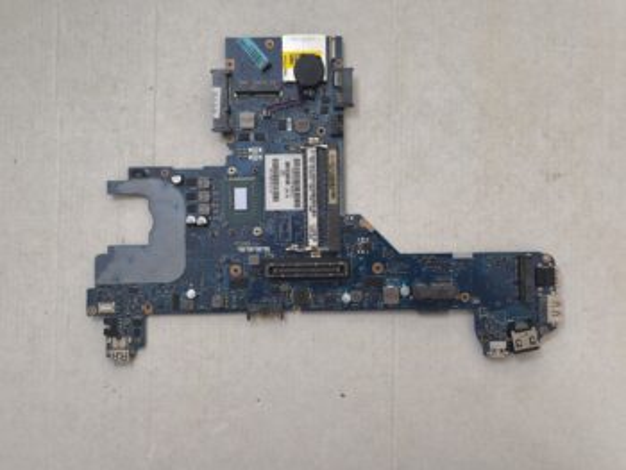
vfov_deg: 40.7
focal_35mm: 35
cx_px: 313
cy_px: 235
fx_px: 633
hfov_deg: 52.6
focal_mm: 6.57
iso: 500
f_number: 1.6
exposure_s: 1/50
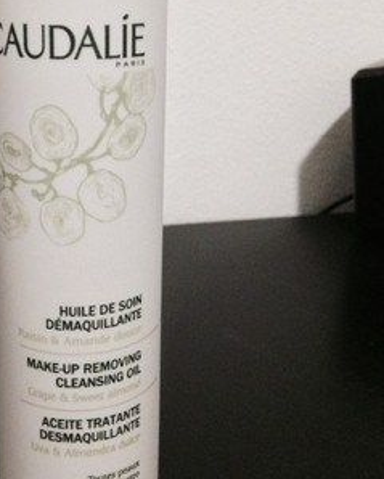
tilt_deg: -14.8
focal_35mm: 54
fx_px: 766
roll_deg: +0.7
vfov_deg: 34.2
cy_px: 137
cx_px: 107
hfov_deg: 27.8
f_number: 2.4
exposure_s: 1/15
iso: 800
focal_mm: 4.12
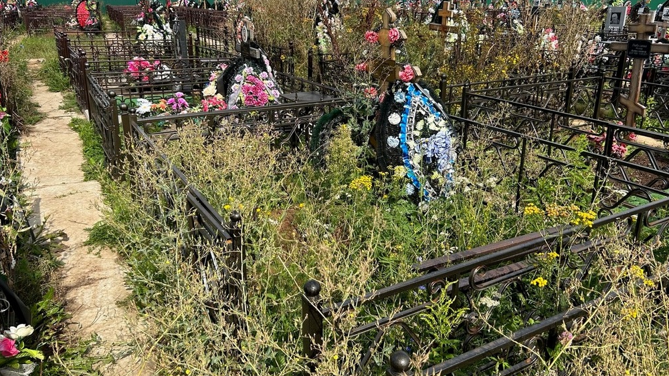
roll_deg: -1.8
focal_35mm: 29
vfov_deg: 40.1
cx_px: 341
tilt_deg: -14.4
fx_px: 515
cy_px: 158
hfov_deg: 66.0
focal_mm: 5.7
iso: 50
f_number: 1.5
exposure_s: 1/2915
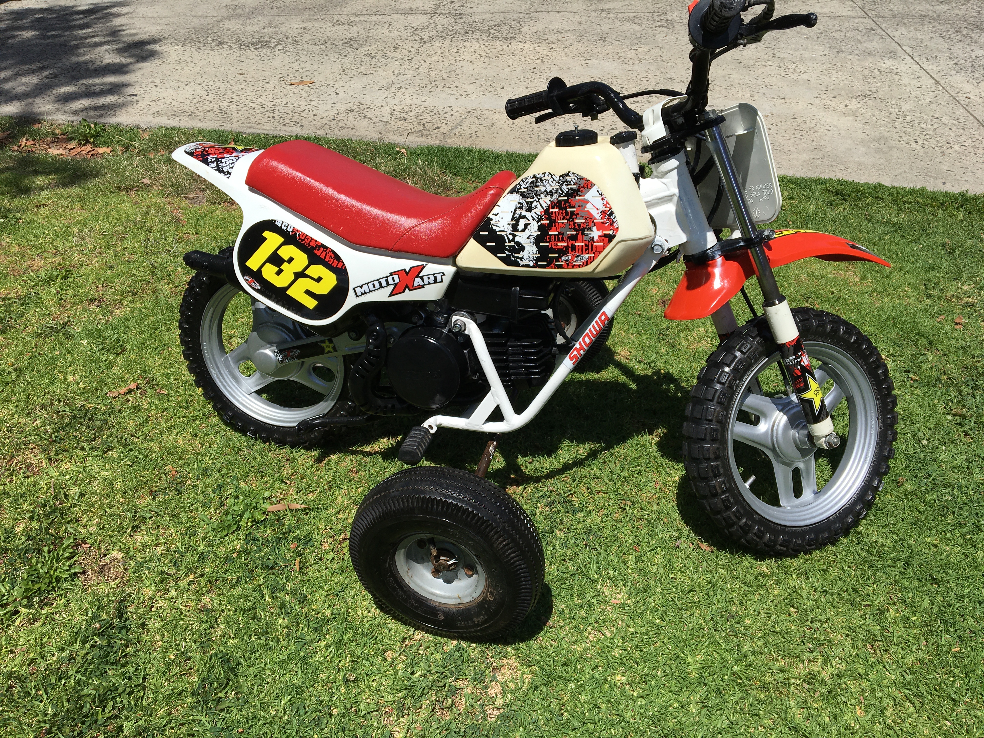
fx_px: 824
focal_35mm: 29
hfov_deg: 61.7
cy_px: 369
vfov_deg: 48.2
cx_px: 492
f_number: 2.2
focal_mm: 4.15
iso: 25
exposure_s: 1/2747
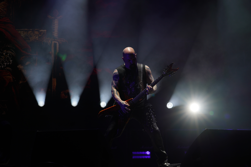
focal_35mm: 59
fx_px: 411
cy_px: 84
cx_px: 126
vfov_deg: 23.0
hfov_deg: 33.9
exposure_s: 1/400
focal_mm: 59
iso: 100
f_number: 8
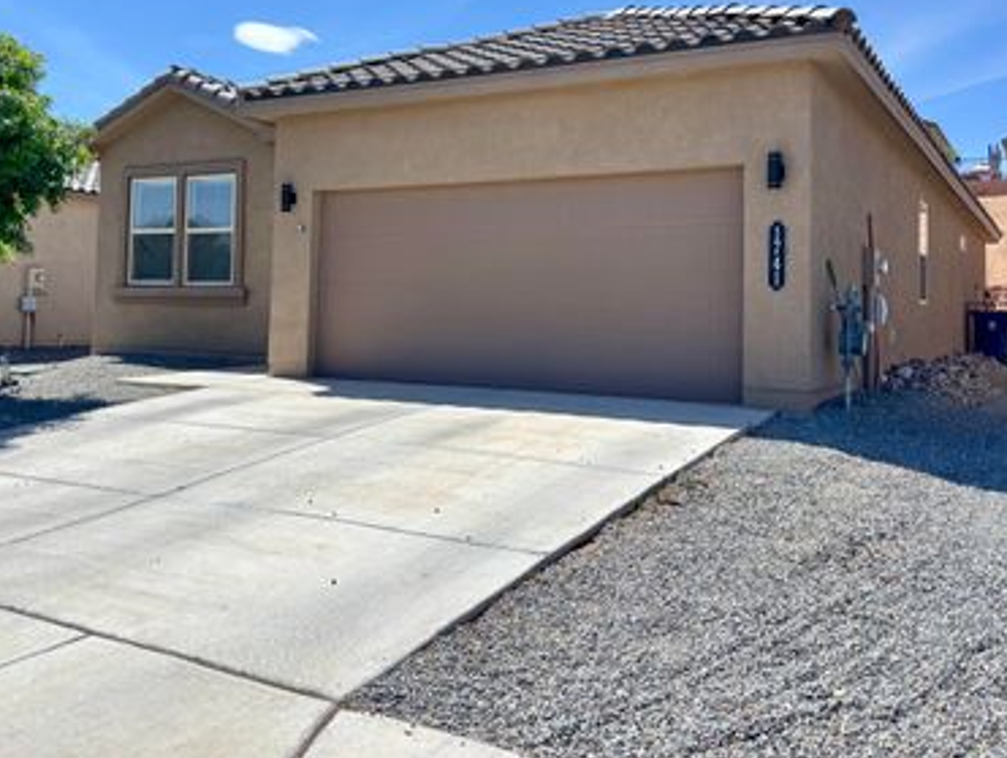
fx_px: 1019
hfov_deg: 52.5
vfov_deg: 40.3
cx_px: 453
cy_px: 257
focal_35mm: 35
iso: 50
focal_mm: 5.96
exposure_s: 1/4630
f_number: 1.6
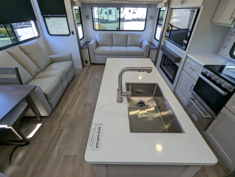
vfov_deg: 78.2
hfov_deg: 94.4
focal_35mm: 16
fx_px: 109
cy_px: 88
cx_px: 118
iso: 89
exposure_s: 1/186
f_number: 2.2
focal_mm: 2.35
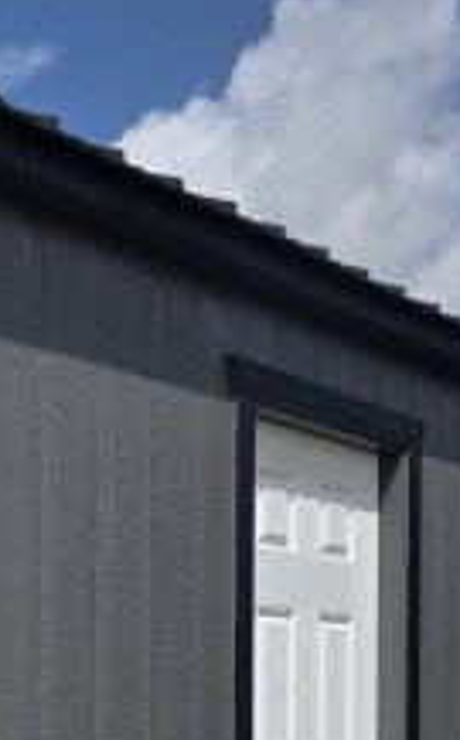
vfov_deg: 26.9
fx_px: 1449
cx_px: -123
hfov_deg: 17.1
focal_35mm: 72
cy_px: 757
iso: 64
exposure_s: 1/7944
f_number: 1.7
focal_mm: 6.3
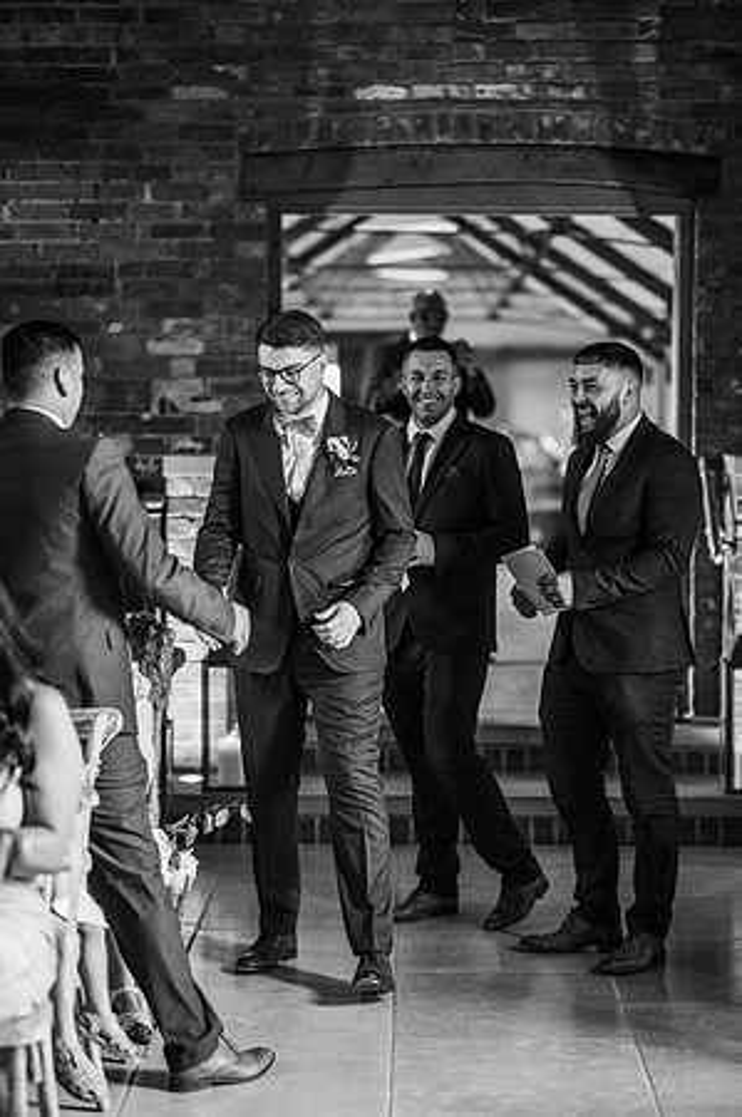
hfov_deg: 16.0
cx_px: 371
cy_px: 558
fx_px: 2634
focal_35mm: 85
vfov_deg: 23.9
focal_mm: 85
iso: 1800
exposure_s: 1/200
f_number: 1.8
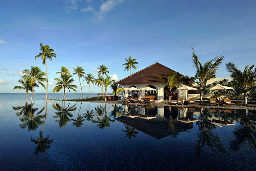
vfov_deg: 70.5
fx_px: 121
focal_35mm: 17
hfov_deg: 93.3
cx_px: 128
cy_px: 86
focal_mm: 17
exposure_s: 1/100
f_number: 11
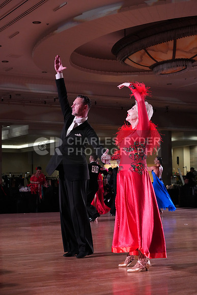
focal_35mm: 65
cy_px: 148
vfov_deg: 31.0
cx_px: 98
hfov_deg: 20.9
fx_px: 533
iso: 5000
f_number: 5.6
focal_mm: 65
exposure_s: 1/320
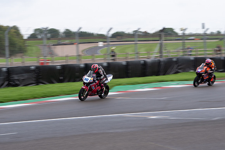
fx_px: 883
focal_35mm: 141
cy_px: 84
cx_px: 97
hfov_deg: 14.5
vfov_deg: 9.7
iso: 320
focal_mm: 123
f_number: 14
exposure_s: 1/160
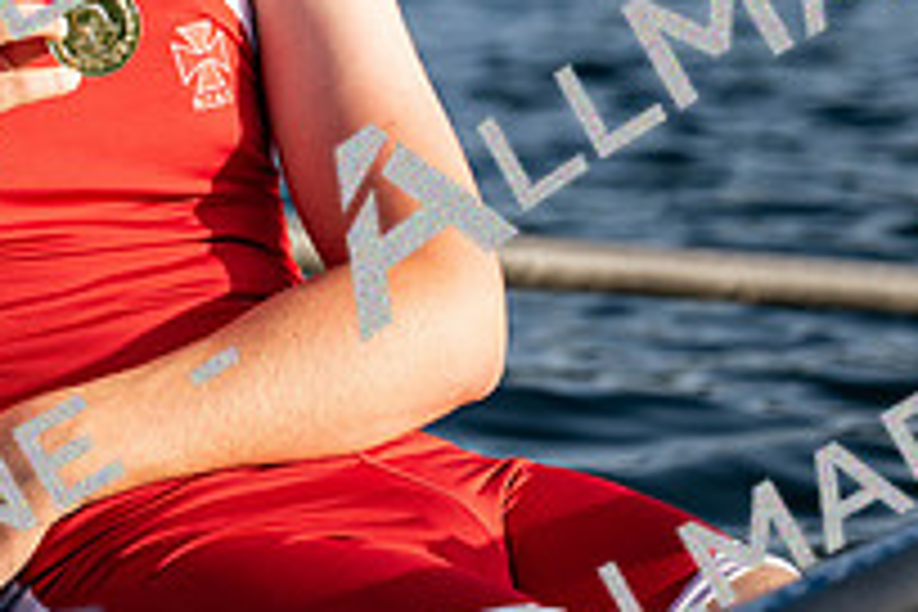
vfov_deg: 6.9
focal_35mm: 199
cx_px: -50
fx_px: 5074
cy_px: -88
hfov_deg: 10.2
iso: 64
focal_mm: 70
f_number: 2.8
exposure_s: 1/1250
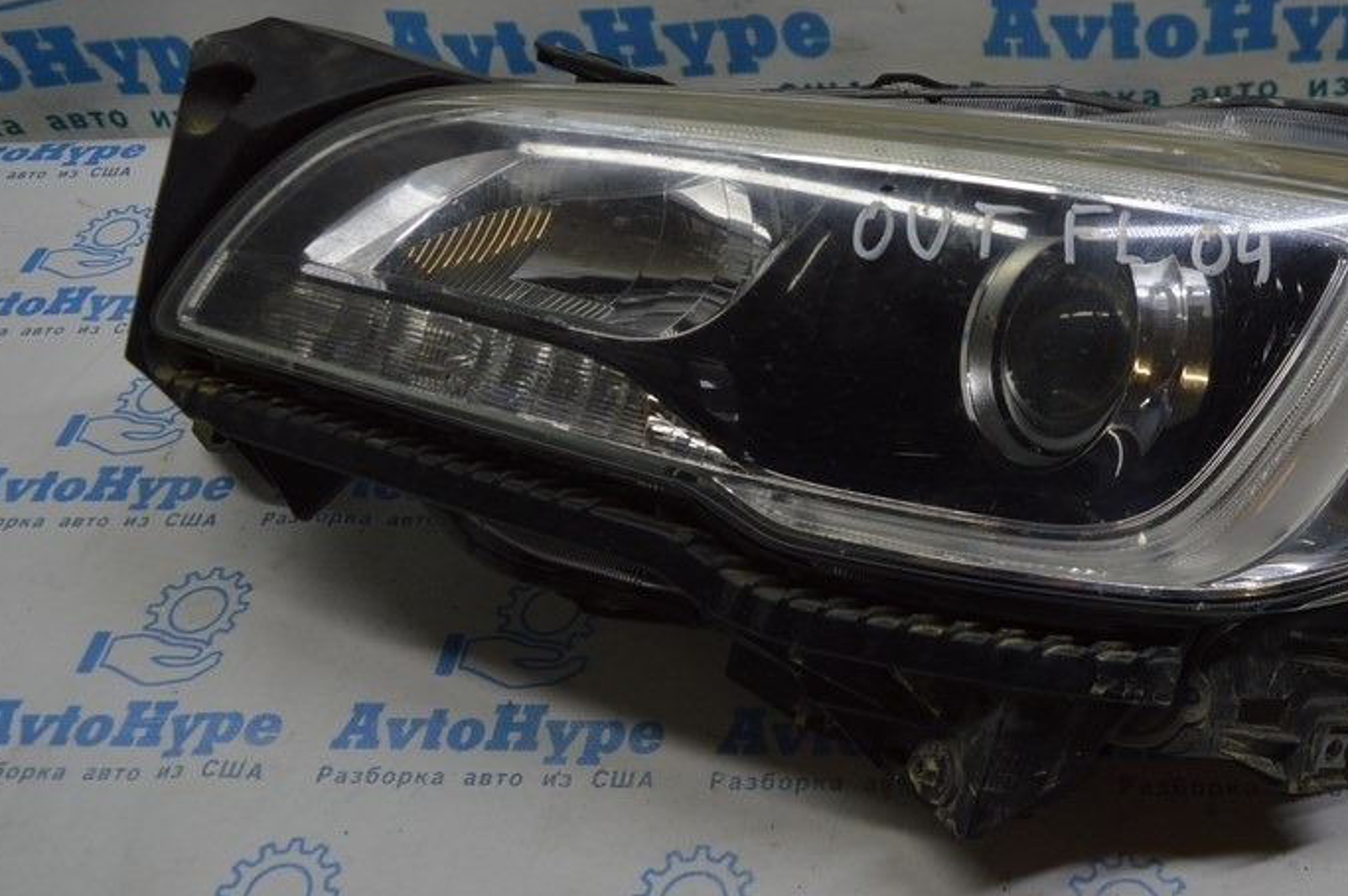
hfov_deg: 42.7
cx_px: 949
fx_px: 1683
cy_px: 338
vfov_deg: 29.7
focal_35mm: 45
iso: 400
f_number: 5.6
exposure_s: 1/125
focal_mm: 20
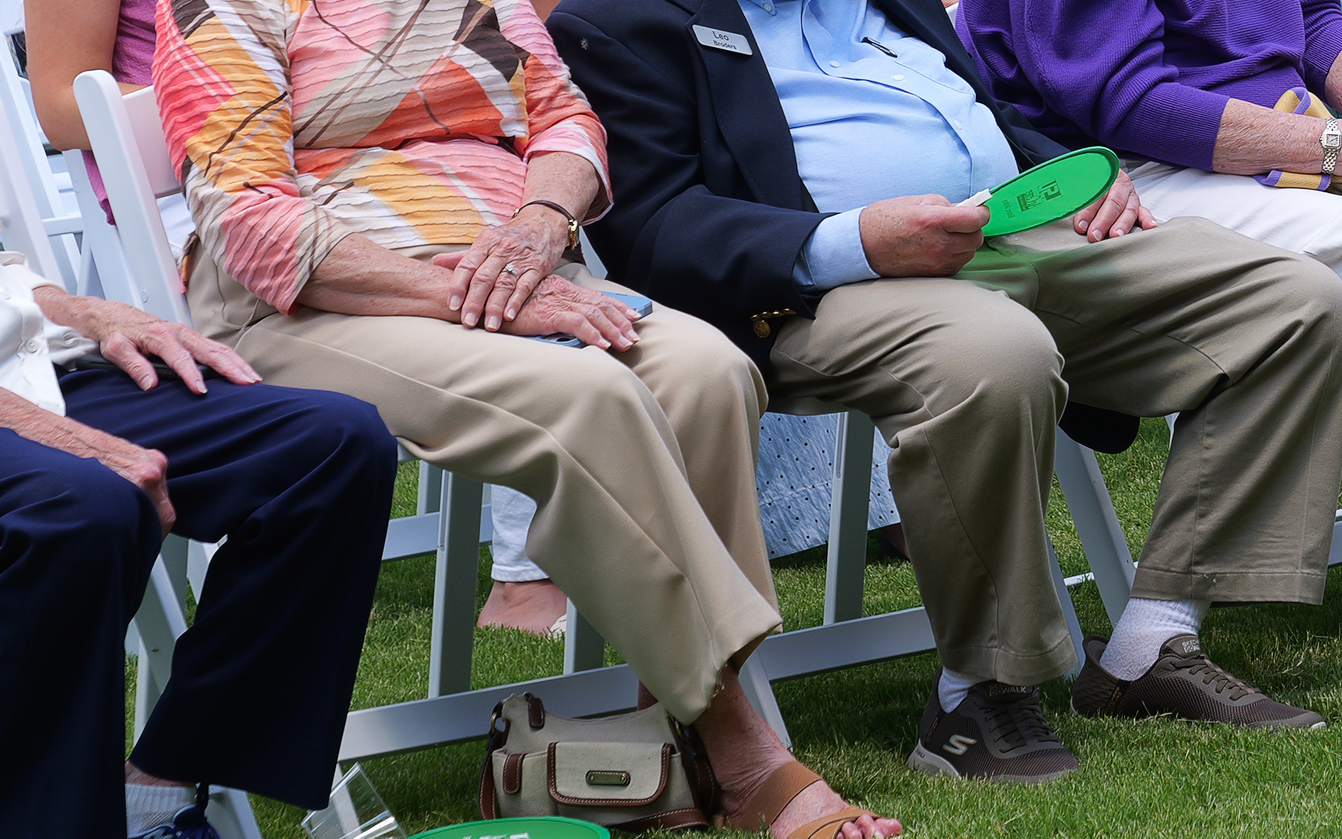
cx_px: 1554
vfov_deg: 8.4
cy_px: -27
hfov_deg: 13.1
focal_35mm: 156
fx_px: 5706
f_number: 6.3
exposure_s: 1/250
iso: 200
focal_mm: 60
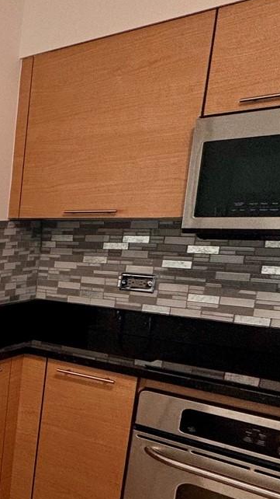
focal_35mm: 38
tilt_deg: -10.0
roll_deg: -0.4
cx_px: -287
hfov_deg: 18.7
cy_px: 298
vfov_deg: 52.5
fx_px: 502
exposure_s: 1/120
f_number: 2.2
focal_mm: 2.22
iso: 80
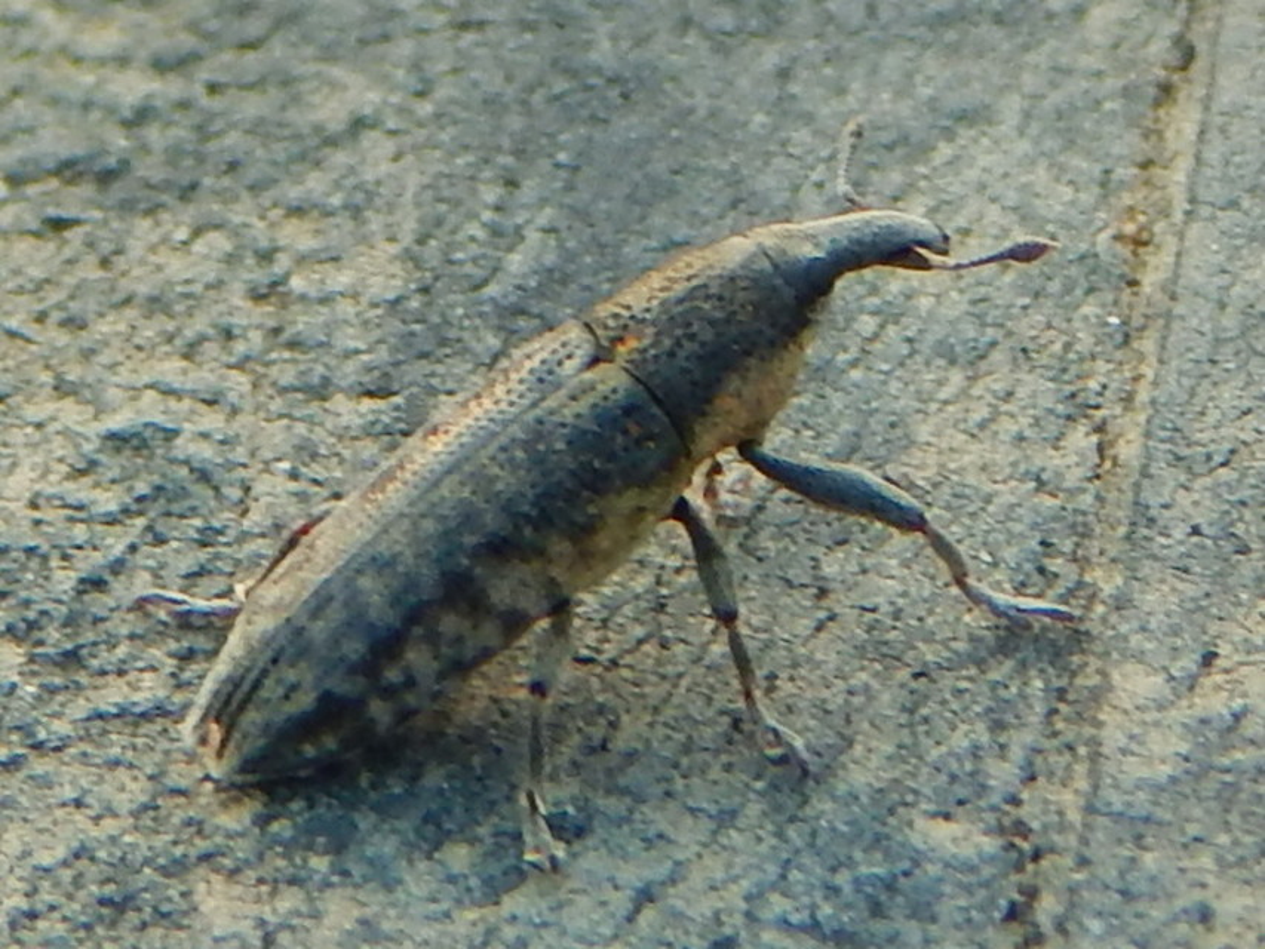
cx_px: 632
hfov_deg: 15.1
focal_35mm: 131
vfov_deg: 11.3
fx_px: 4788
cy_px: 474
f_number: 4.8
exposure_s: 1/60
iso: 125
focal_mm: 23.4
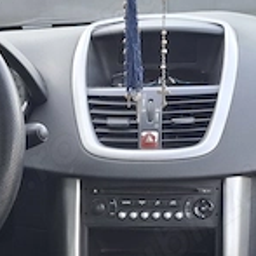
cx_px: 89
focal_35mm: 83
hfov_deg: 20.8
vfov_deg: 20.4
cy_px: 235
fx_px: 694
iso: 250
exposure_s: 1/100
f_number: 1.8
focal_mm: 5.54
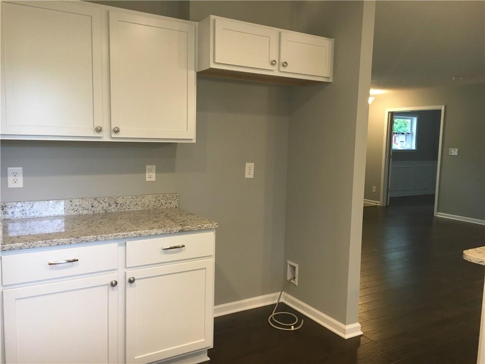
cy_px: 182
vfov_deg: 48.2
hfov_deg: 61.7
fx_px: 406
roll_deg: -1.8
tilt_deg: -4.8
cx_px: 242
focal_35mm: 29
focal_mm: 4.15
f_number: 2.2
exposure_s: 1/30
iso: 100
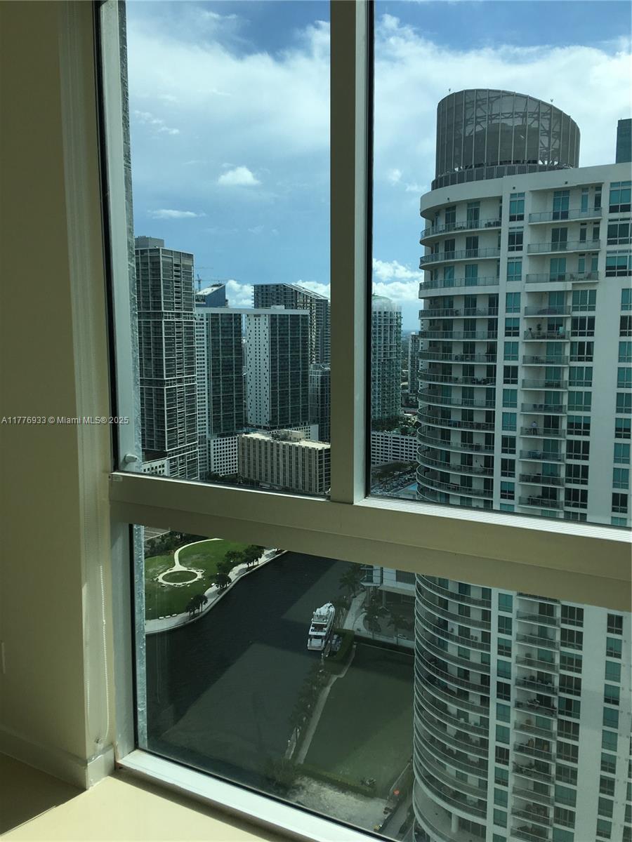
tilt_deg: -5.2
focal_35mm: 29
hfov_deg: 48.2
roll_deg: +0.7
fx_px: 706
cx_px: 316
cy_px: 421
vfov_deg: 61.7
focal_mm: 4.15
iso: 25
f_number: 2.2
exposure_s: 1/2262
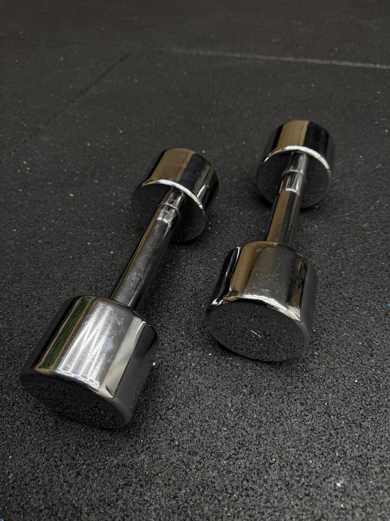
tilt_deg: -47.2
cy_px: 260
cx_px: 195
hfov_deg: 56.8
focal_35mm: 24
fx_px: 361
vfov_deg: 71.6
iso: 100
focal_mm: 6.76
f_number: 1.78
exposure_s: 1/100
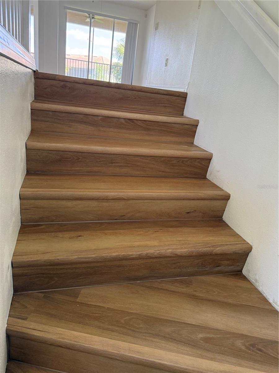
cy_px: 186
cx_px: 140
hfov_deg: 56.8
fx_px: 258
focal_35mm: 24
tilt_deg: -19.3
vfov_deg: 71.6
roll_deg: -8.4
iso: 250
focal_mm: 6.76
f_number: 1.78
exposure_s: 1/60
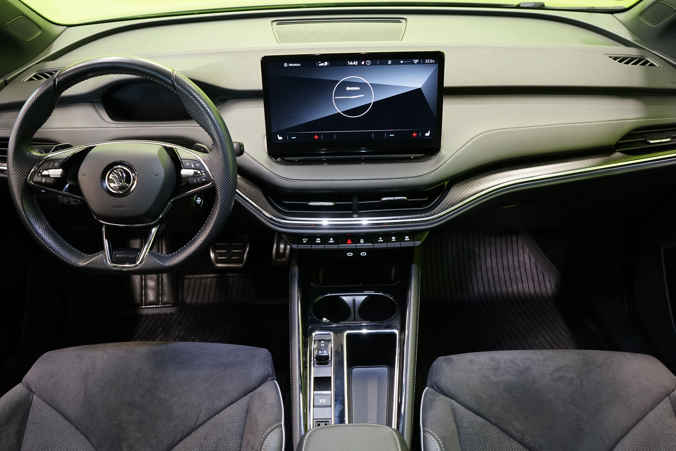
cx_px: 338
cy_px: 226
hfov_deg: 60.3
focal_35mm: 31
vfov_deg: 42.3
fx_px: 582
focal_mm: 31
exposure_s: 1/20
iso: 2000
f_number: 5
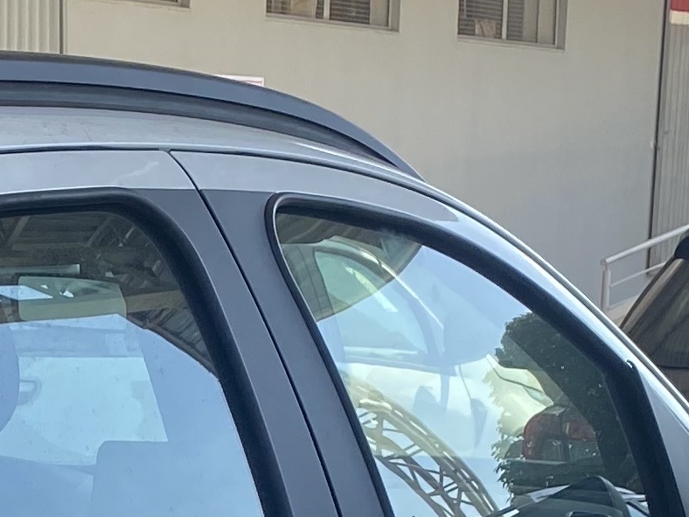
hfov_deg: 13.7
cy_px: 995
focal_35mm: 133
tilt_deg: -13.7
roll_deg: +2.3
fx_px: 2647
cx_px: -423
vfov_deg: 10.4
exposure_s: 1/439
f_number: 1.8
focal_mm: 4.25
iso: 32
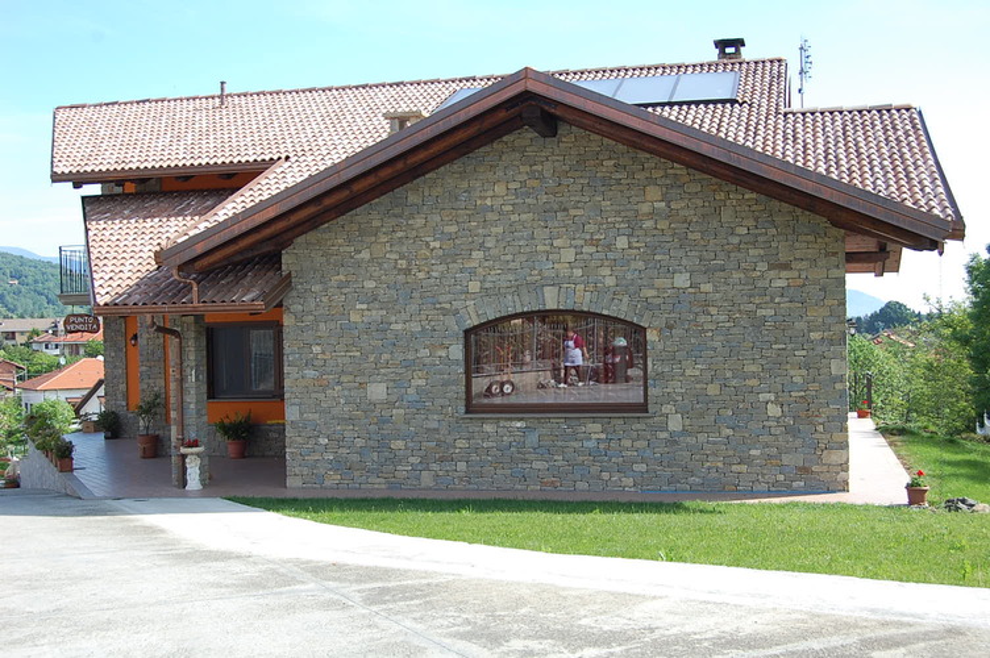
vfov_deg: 28.9
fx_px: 1278
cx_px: 495
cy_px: 329
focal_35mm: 46
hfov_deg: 42.4
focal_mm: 31
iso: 200
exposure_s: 1/200
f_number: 7.1
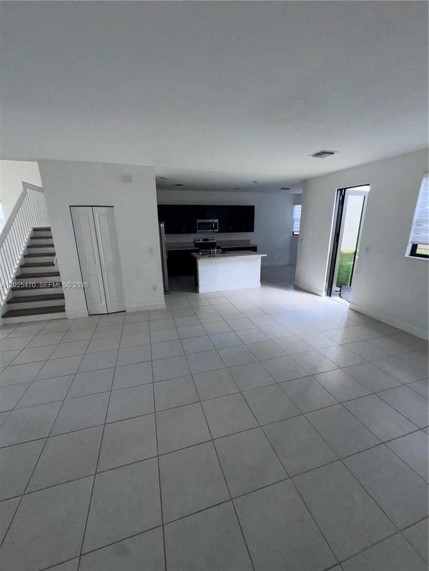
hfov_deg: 85.7
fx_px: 231
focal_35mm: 14
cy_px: 286
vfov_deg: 102.1
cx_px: 214
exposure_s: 1/122
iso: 64
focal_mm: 2.22
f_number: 2.2
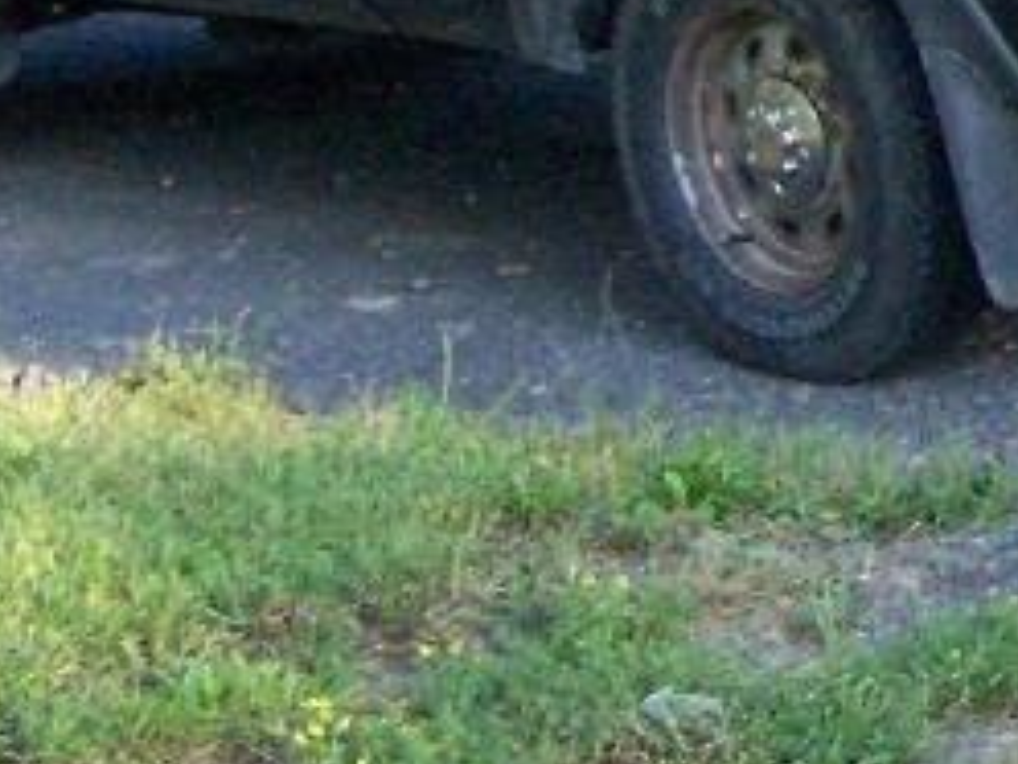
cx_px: 1695
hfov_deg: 11.8
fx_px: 4617
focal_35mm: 157
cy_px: -378
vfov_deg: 9.2
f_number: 2.8
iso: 400
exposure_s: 1/500
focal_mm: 6.3
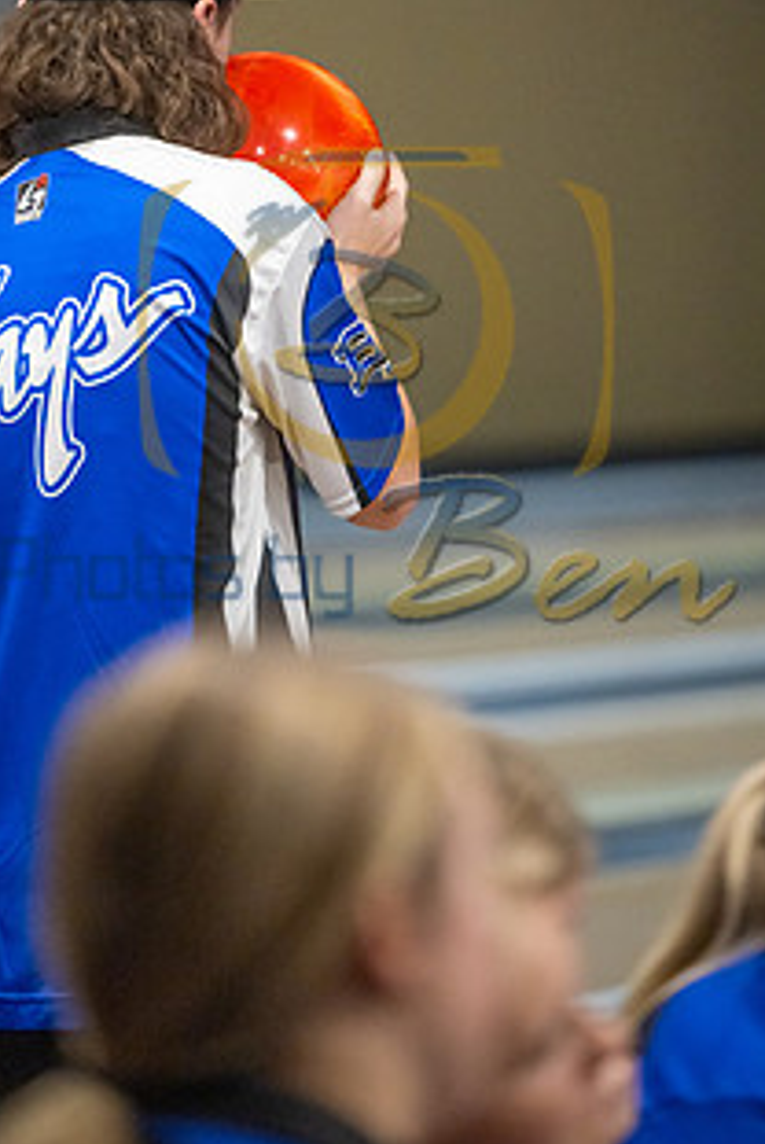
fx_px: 8046
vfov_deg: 8.1
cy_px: 383
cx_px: 331
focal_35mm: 253
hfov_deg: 5.4
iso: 4000
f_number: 2.8
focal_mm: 175
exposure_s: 1/1000
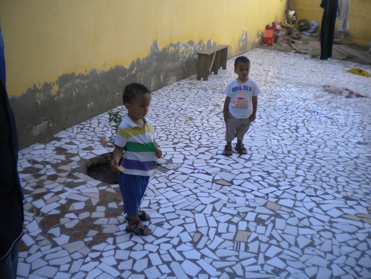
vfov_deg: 40.7
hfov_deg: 52.6
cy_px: 140
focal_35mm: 35
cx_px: 186
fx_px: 375
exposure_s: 1/73.6
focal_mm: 6.3
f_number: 3.1
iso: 80
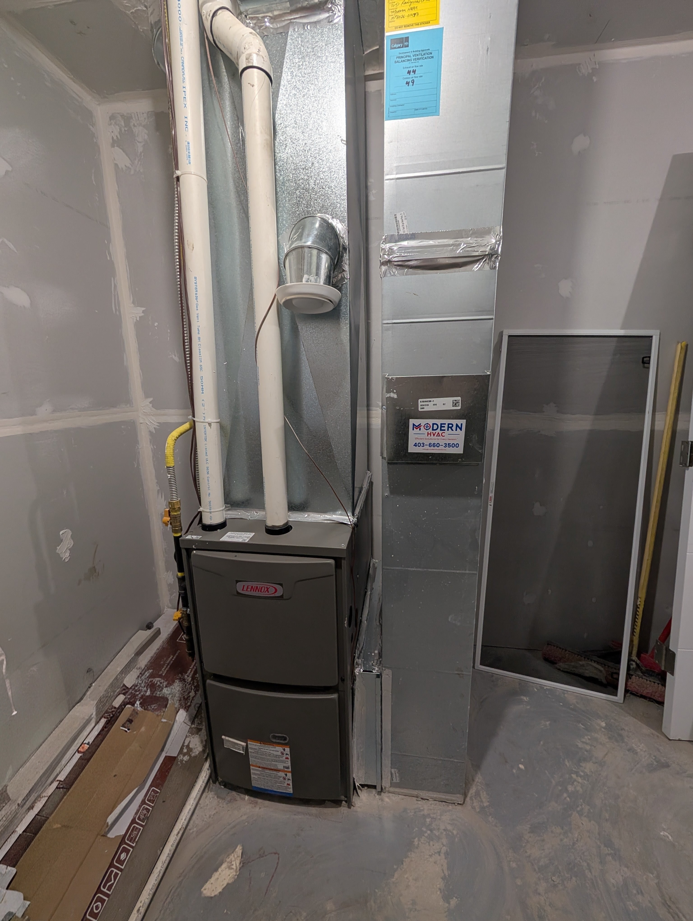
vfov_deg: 110.5
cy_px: 460
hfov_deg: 94.6
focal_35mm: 12
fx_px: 320
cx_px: 346
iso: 103
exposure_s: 1/60
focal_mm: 2.02
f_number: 1.7
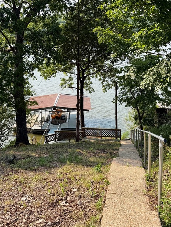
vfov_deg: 46.4
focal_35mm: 40
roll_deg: +0.9
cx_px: 88
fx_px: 263
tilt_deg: -11.7
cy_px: 87
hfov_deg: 36.0
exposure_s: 1/1618
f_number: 1.78
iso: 80
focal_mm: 6.76
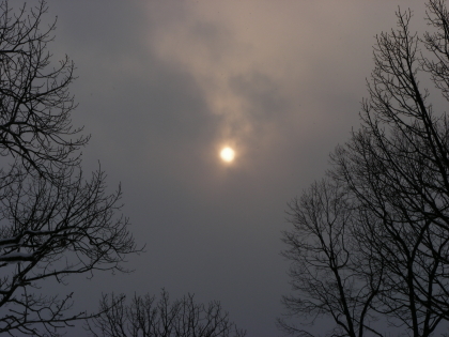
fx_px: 1466
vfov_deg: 13.1
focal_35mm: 113
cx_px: 224
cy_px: 168
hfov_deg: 17.4
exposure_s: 1/293
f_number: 5.6
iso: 50
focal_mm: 18.9
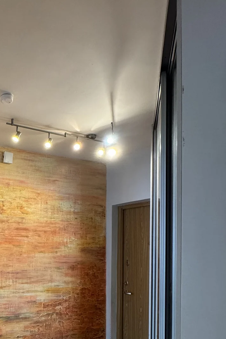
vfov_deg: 61.0
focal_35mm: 29
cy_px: 244
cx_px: -4
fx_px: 273
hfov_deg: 39.2
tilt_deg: +1.8
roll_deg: -0.9
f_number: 2.2
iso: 250
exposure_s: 1/50
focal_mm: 2.22
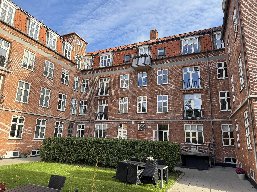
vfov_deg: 56.8
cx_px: 128
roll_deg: -1.8
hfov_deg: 71.6
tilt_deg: +13.7
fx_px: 178
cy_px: 96
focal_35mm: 24
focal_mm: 6.76
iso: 80
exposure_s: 1/1250
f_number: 1.78
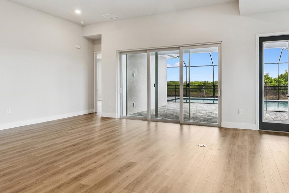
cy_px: 82
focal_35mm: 21
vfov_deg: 59.2
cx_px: 170
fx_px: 169
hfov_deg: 80.5
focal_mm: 10
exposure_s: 1/125
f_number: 7.1
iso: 100
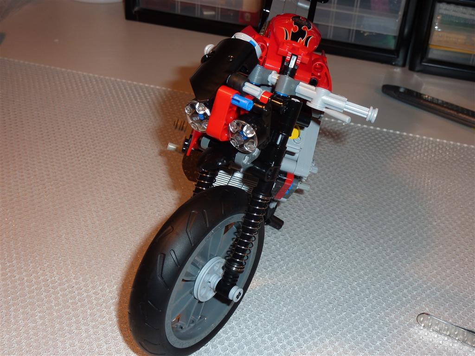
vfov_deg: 30.3
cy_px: 178
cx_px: 238
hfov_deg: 39.7
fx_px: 659
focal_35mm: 48
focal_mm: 7.9
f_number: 3.8
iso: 100
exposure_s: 1/30
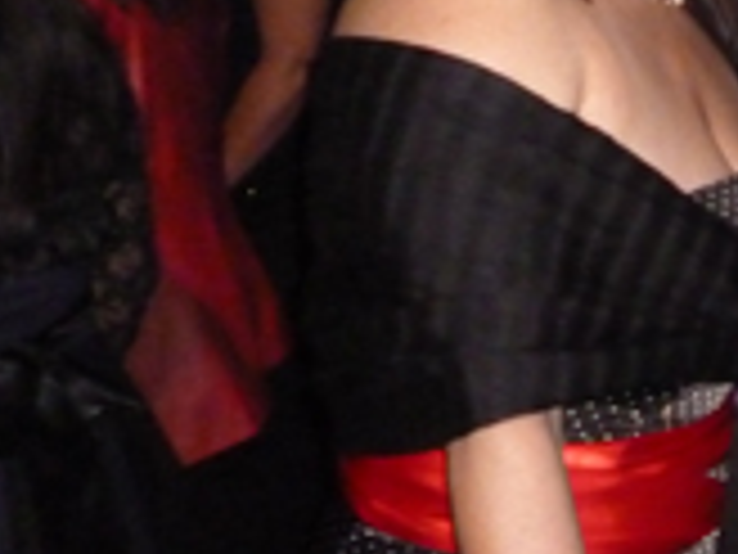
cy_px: 65
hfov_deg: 18.5
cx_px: 1161
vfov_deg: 15.9
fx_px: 1961
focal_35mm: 92
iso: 800
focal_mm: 5
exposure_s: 1/60
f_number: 3.1
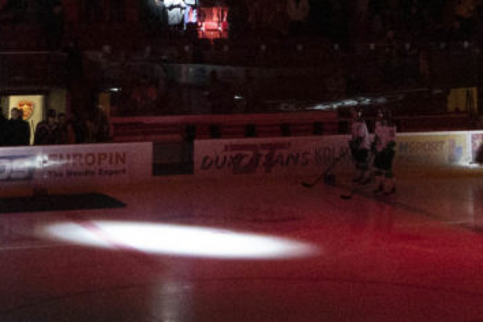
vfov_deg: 12.1
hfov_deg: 19.6
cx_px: 179
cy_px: -262
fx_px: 1395
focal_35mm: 104
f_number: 3.2
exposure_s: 1/100
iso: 1600
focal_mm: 8.8
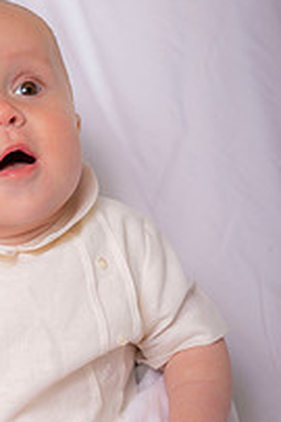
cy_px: 387
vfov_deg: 13.9
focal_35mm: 146
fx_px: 1712
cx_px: -24
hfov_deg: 9.3
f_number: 4.5
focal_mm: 66
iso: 250
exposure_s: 1/200
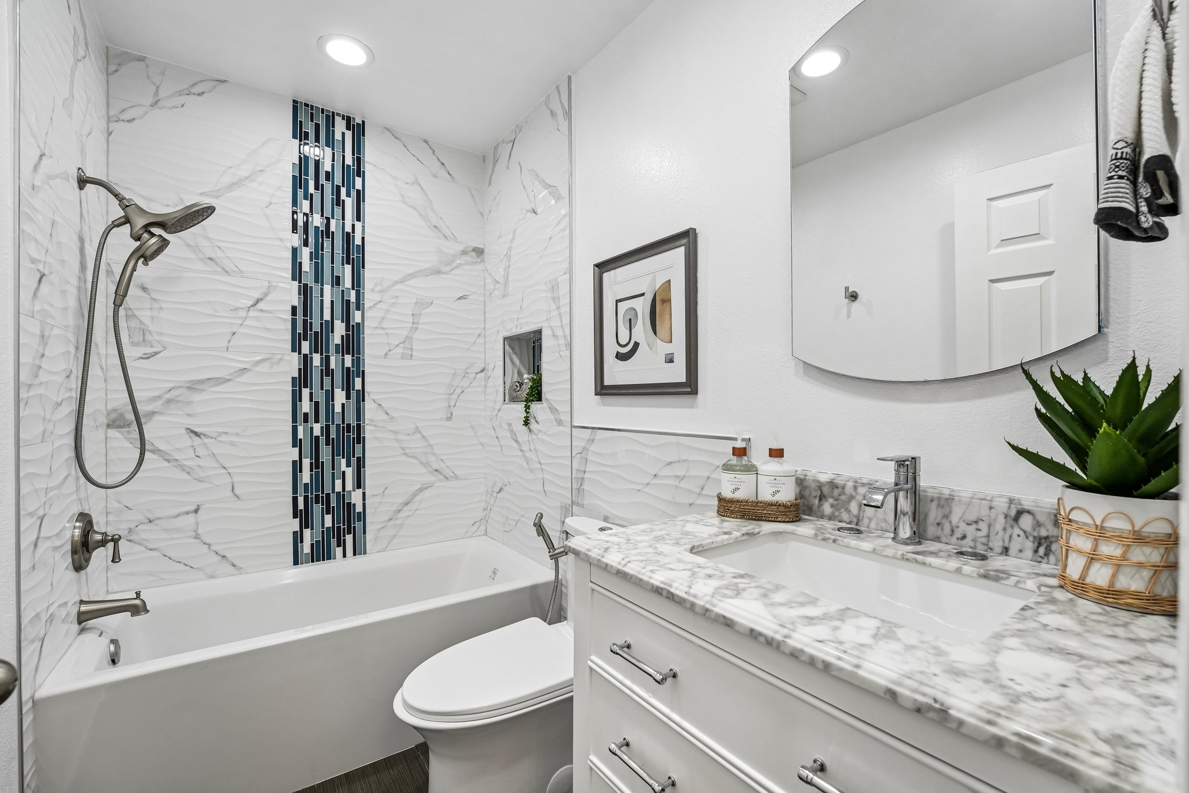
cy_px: 396
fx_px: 489
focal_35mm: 15
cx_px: 594
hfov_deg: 101.2
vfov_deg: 78.1
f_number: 8
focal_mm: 14.8
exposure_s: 1/60
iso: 640
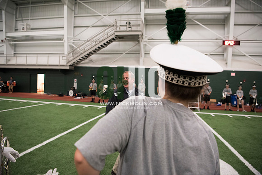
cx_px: 131
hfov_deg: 73.7
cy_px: 88
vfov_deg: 53.2
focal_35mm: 24
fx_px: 175
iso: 3200
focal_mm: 24
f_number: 3.2
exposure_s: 1/250
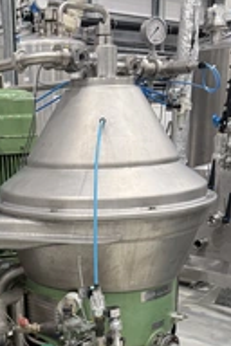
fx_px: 500
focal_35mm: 52
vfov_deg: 36.0
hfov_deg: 25.5
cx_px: 43
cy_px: 308
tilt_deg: -17.9
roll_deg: +1.6
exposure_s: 1/92
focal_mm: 6.76
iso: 200
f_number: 1.78
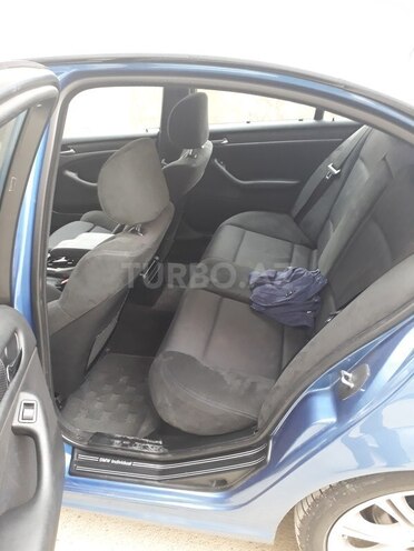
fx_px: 431
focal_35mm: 27
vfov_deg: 65.3
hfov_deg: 51.4
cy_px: 276
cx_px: 207
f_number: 1.9
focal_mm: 3.6
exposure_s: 1/33
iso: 200
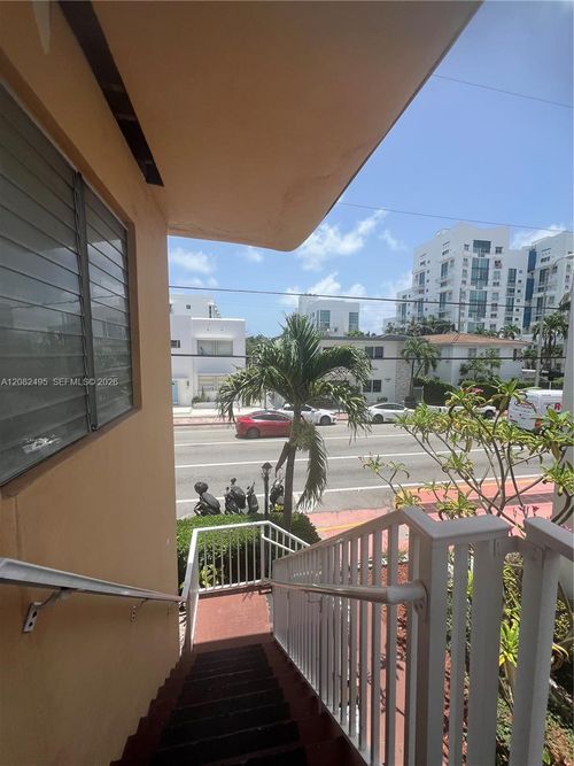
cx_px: 287
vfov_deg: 106.2
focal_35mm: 13
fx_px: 288
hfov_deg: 89.9
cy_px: 383
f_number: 1.8
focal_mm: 1.57
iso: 32
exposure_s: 1/2016
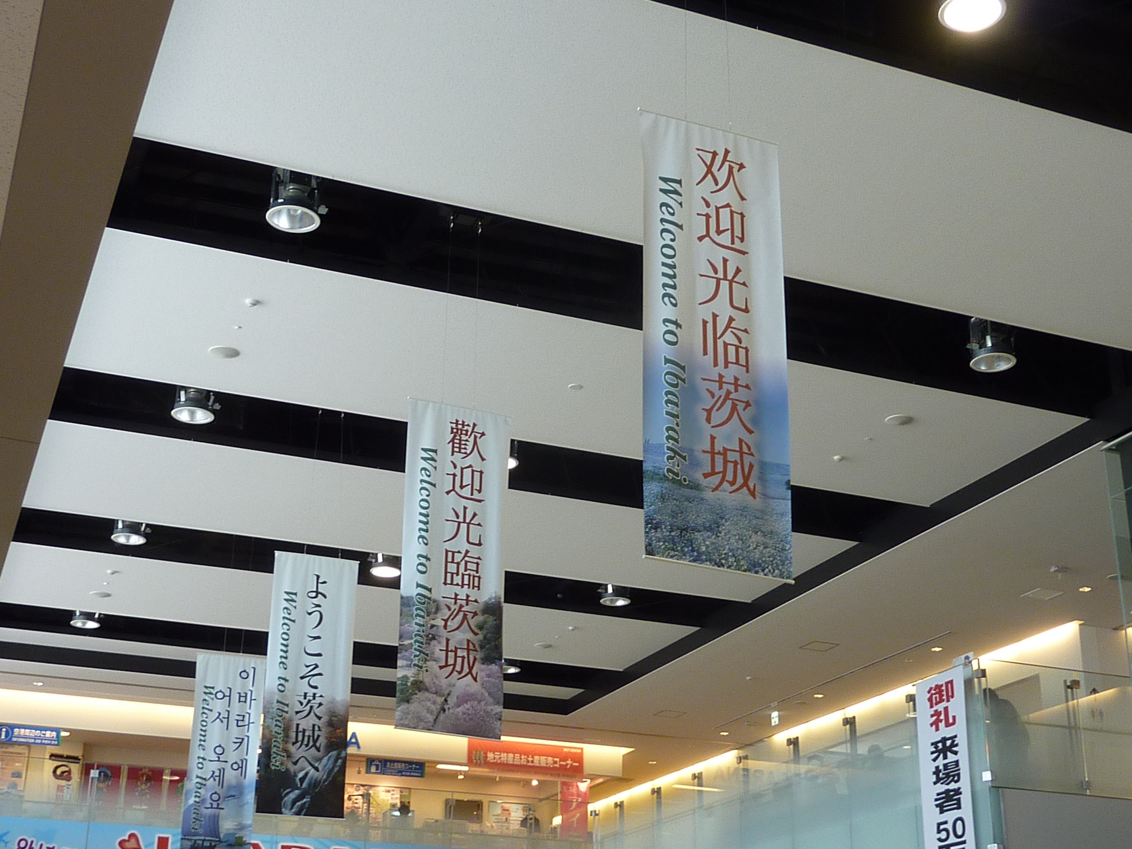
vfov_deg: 30.3
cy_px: 424
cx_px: 566
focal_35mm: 48
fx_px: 1570
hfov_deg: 39.7
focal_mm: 4.4
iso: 80
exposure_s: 1/40
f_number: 3.3
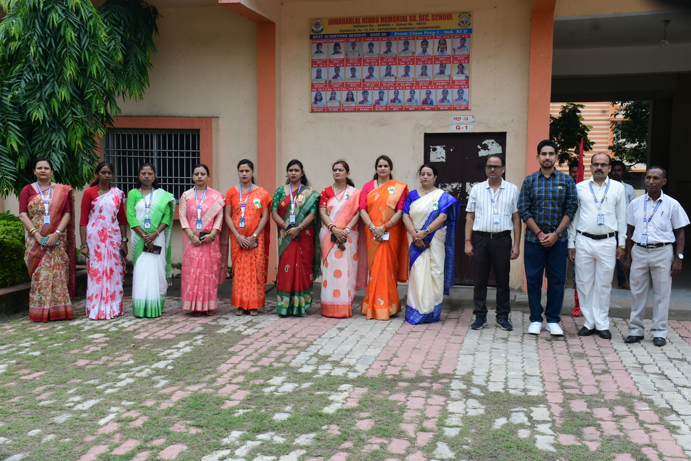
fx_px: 691
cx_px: 346
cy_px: 230
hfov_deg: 53.1
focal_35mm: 36
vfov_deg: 36.9
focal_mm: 24
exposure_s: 1/160
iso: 320
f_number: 9
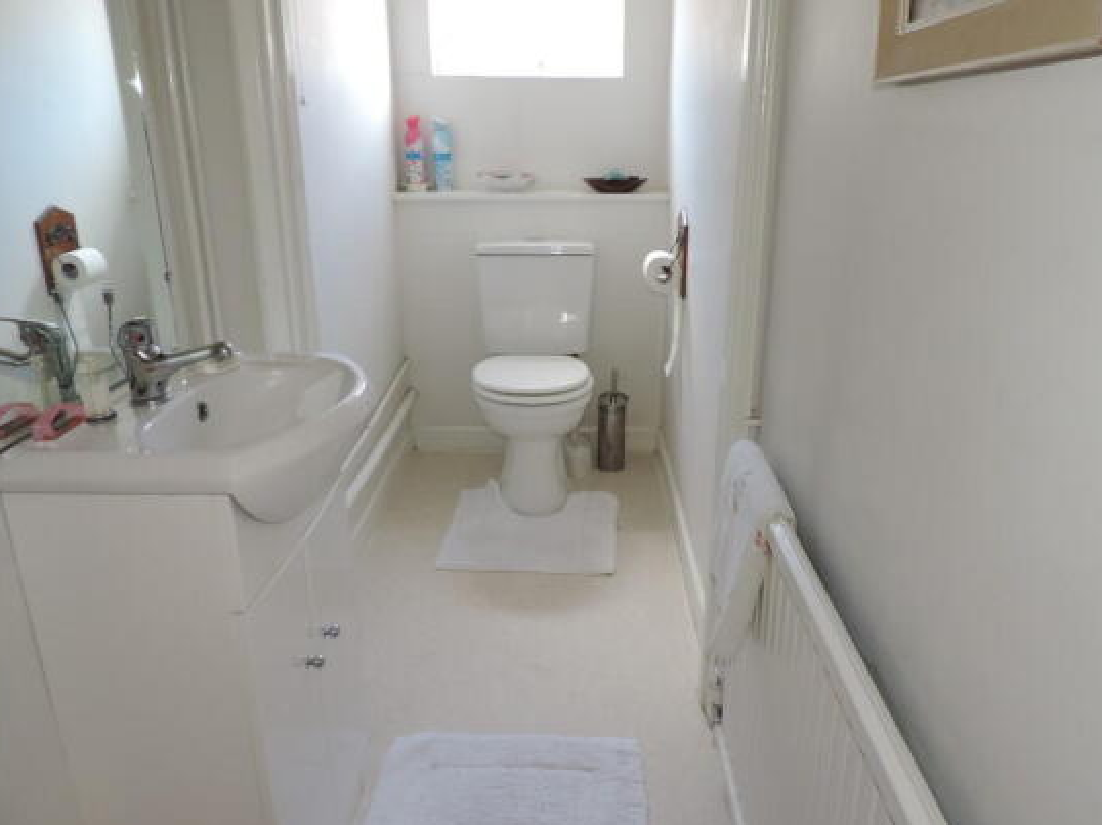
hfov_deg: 67.3
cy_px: 415
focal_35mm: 26
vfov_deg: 53.0
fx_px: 827
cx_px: 575
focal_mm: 4.3
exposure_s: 1/25
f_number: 3
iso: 220
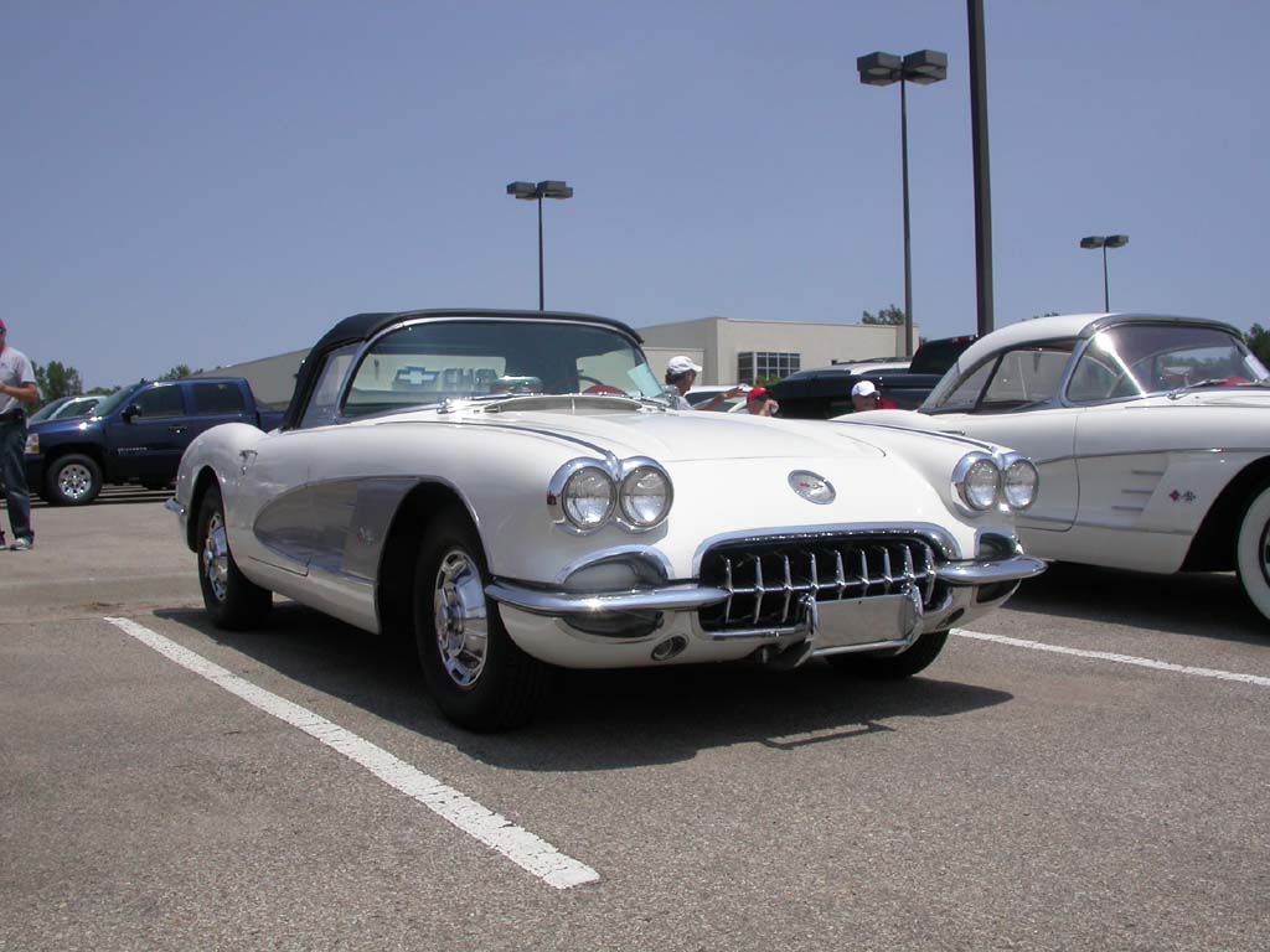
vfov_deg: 37.7
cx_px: 635
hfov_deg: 49.0
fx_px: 1394
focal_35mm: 38
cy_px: 476
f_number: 7.5
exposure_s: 1/648
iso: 100
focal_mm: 7.85
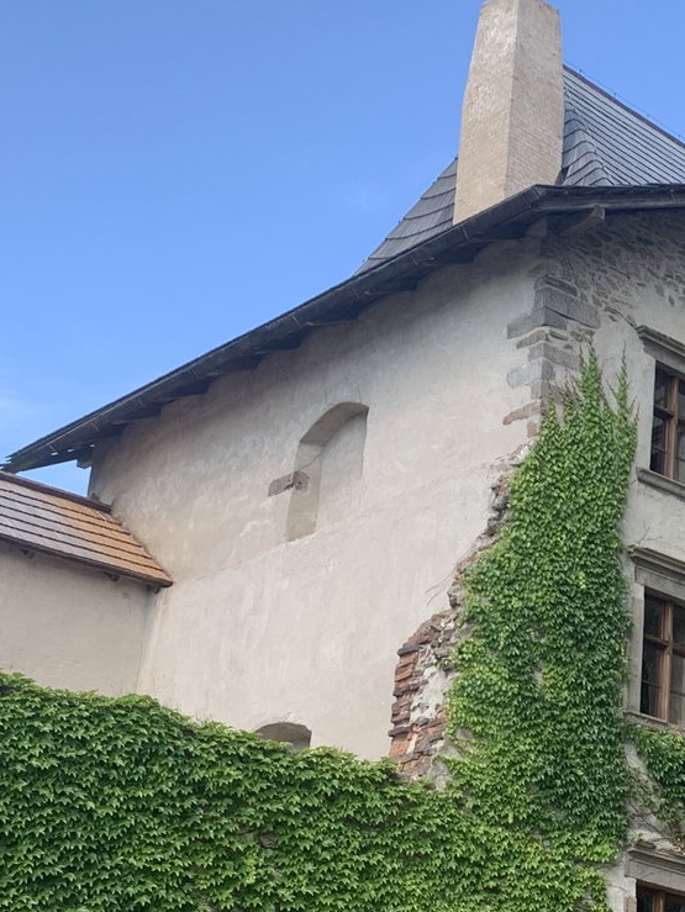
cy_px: 345
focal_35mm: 75
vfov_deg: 25.9
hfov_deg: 19.0
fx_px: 1977
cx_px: 706
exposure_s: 1/245
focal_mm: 4.25
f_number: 1.8
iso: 25
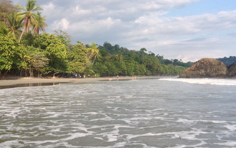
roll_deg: +1.9
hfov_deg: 39.5
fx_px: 328
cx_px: 127
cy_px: 63
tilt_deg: -0.5
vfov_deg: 25.3
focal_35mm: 51
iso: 50
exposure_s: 1/1346
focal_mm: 4.28
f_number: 2.4
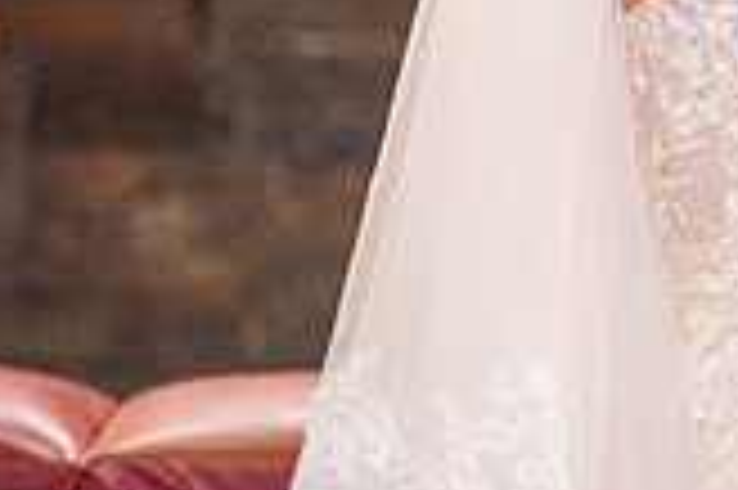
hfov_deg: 2.9
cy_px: -294
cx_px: 1282
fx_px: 14479
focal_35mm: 707
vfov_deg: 1.9
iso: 2000
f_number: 2.8
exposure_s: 1/160
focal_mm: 200
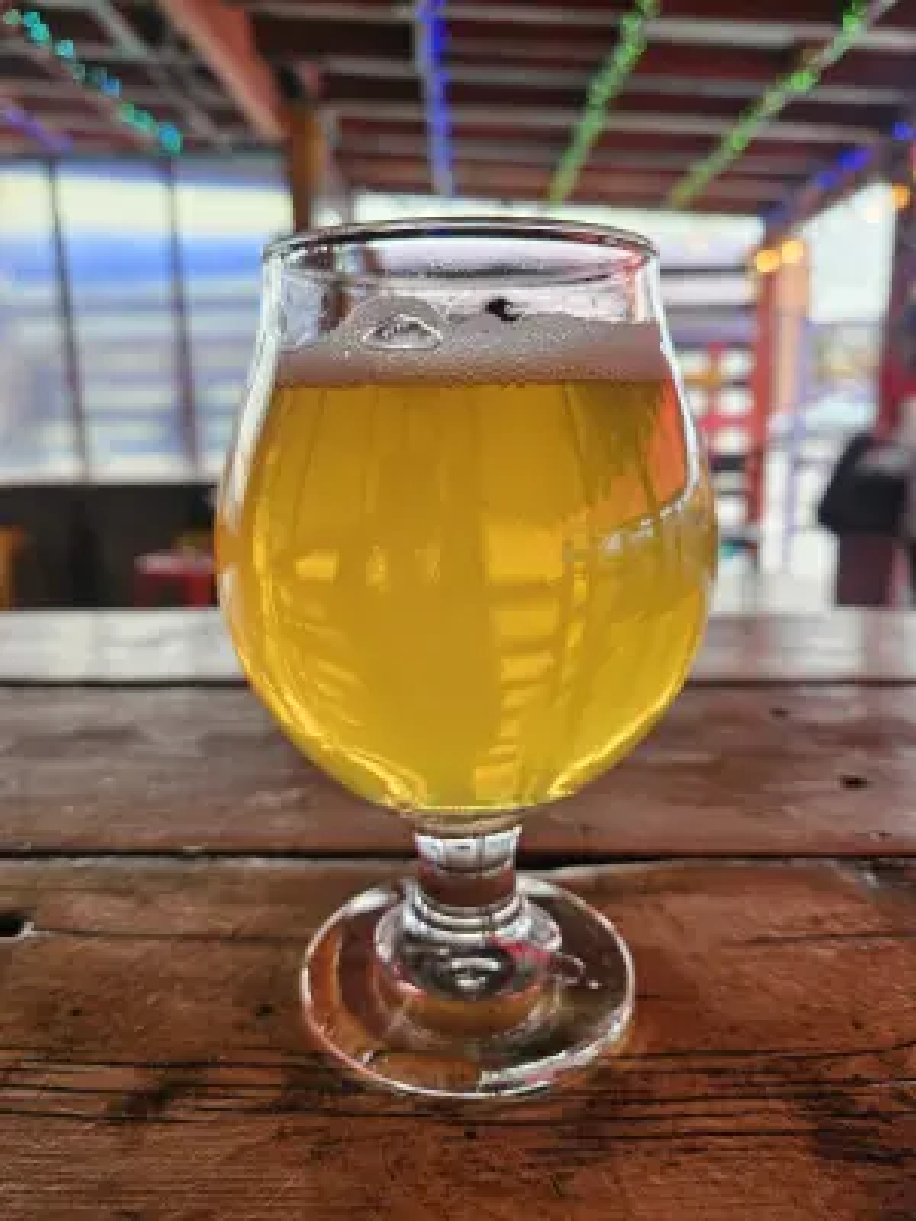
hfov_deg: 58.9
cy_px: 610
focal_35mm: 23
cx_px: 458
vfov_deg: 73.9
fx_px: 811
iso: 100
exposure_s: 1/120
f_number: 1.8
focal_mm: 5.4
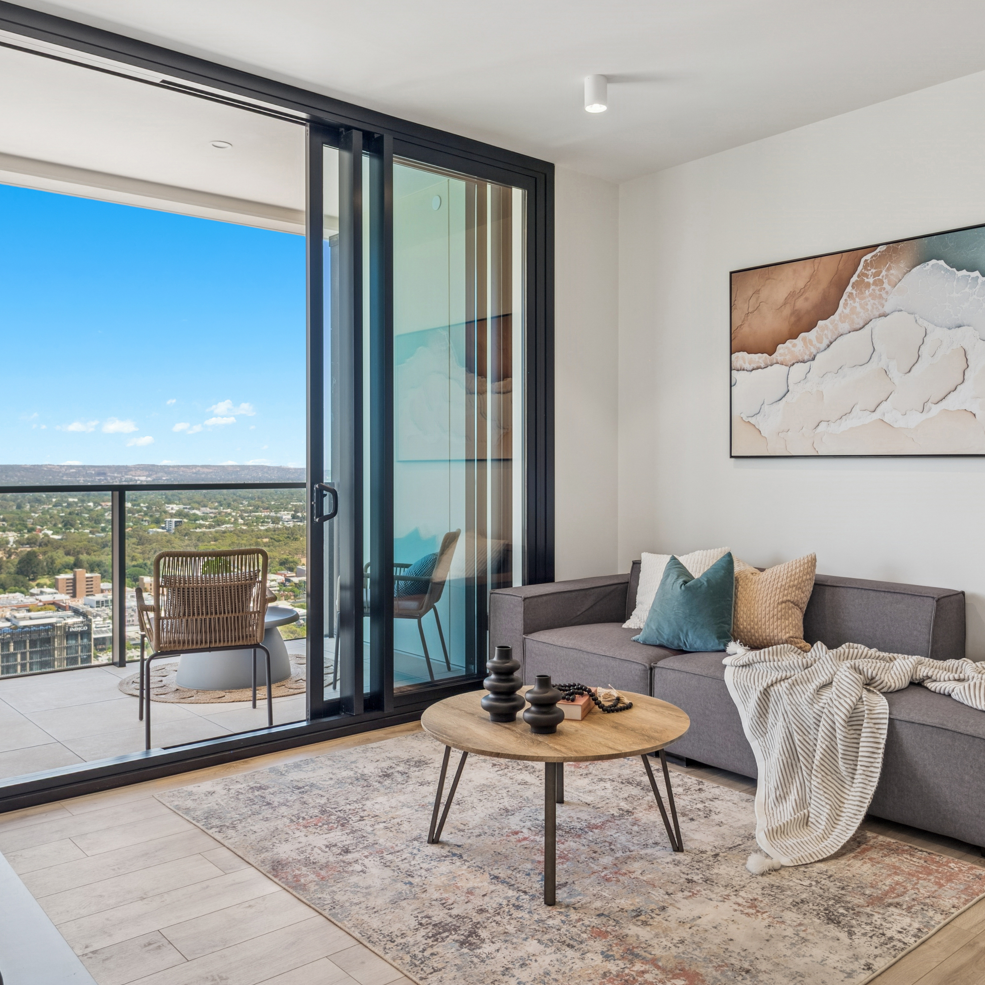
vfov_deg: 55.6
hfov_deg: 55.6
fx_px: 934
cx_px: 528
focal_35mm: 29
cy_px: 496
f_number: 8
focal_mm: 22
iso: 200
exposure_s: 1/125
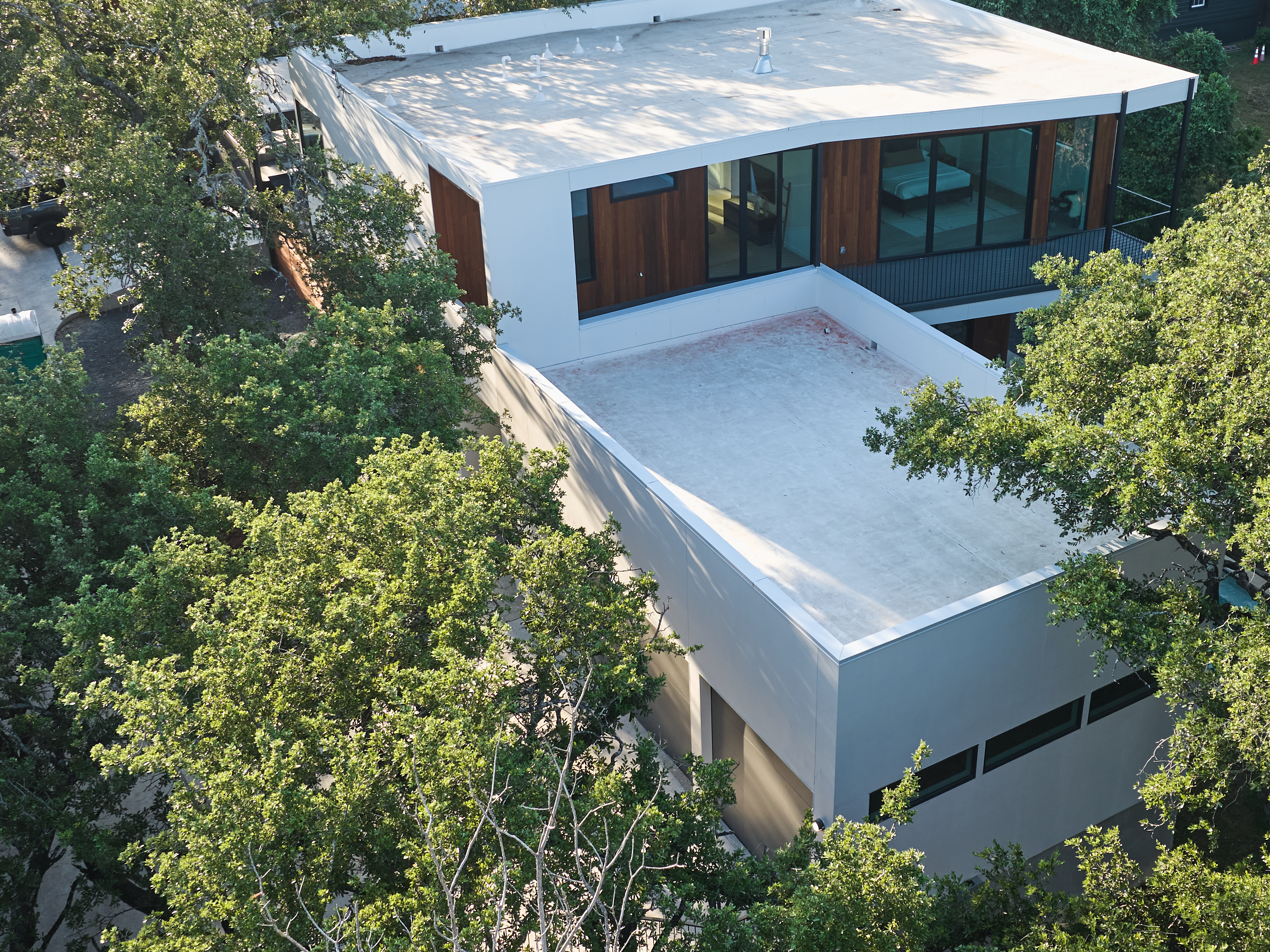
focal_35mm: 40
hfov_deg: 46.5
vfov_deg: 35.9
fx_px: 1467
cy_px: 428
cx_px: 771
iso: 100
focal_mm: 12.29
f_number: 2.8
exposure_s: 1/320
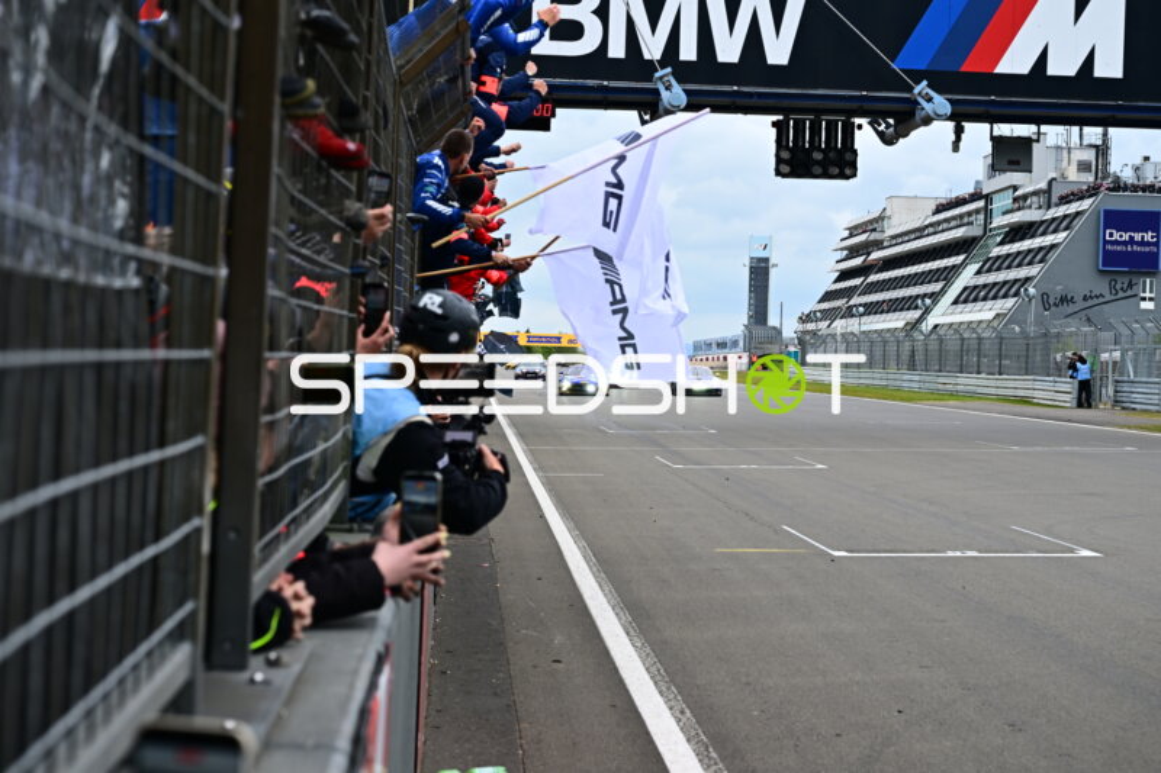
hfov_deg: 28.8
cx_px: 580
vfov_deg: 19.4
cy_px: 386
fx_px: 2257
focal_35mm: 70
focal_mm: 70
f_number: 5.6
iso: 250
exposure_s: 1/800
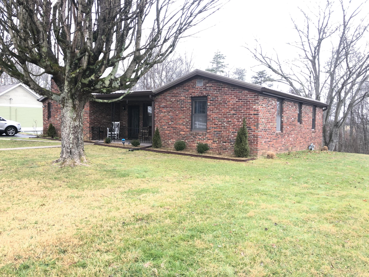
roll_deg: -0.4
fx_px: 298
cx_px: 184
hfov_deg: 63.4
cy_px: 138
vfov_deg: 49.7
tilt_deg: -1.5
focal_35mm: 28
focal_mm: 4
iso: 25
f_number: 1.8
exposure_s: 1/30
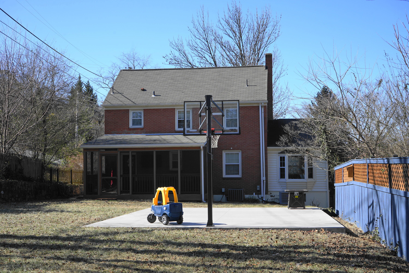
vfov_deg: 28.1
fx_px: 545
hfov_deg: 41.1
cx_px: 204
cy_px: 136
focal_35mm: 48
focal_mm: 48
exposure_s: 1/100
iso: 100
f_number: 10
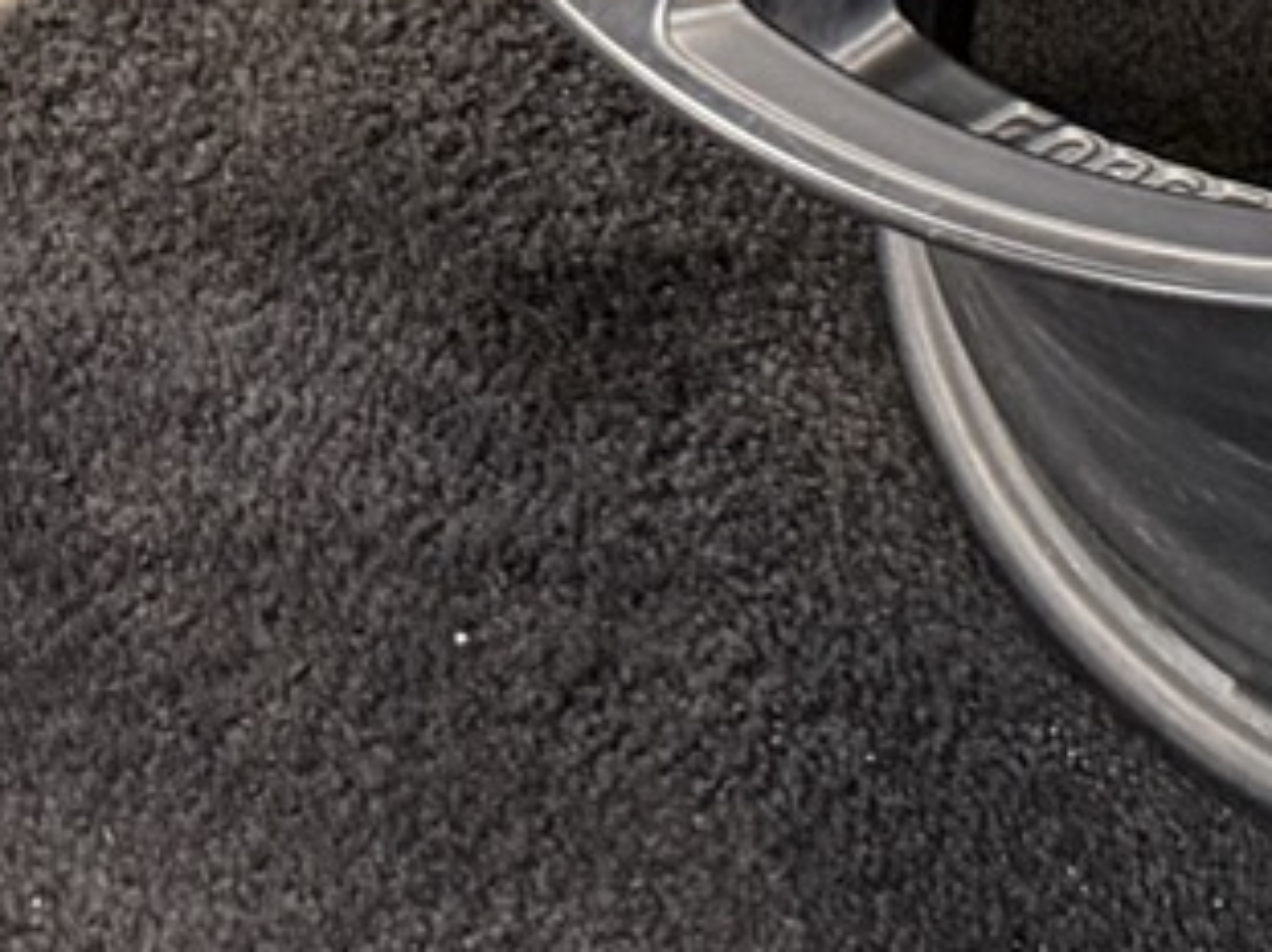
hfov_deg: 9.5
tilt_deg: -49.0
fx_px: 5804
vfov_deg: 8.7
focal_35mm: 158
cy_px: -1107
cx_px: 3902
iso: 400
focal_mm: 6.76
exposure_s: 1/60
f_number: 1.78
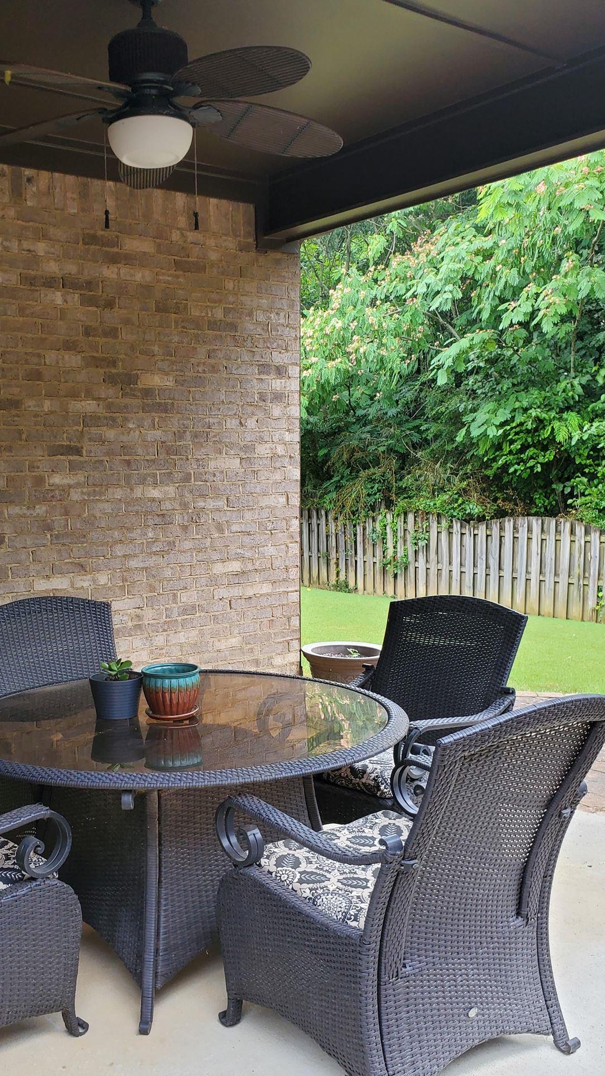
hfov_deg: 34.2
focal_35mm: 34
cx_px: 178
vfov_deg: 57.9
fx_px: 970
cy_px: 604
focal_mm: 4.3
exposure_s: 1/120
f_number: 2.4
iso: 80
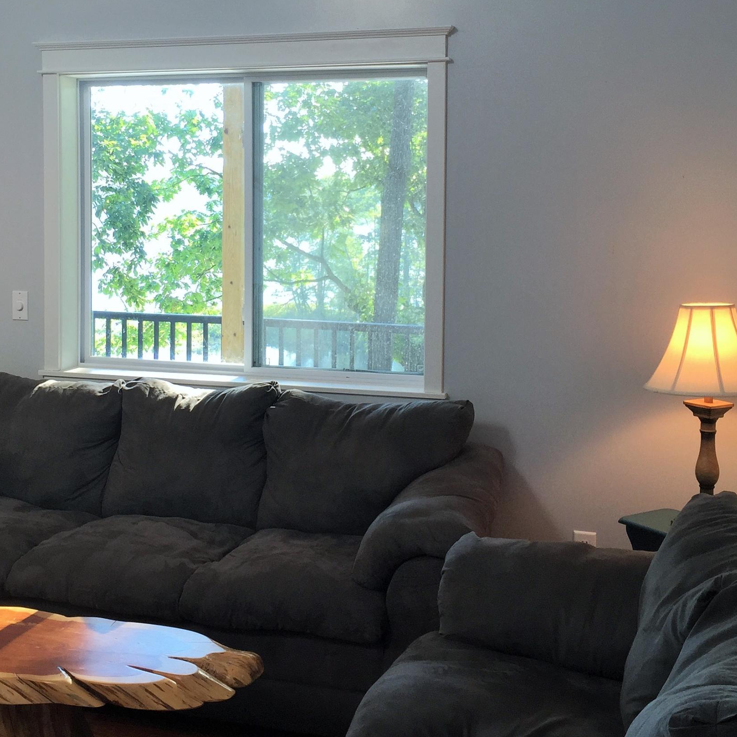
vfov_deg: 35.9
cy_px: 281
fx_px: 1132
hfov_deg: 36.0
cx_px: 305
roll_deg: -1.2
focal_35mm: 47
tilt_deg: -2.9
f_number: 2.2
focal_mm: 4.15
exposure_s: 1/60
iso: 32
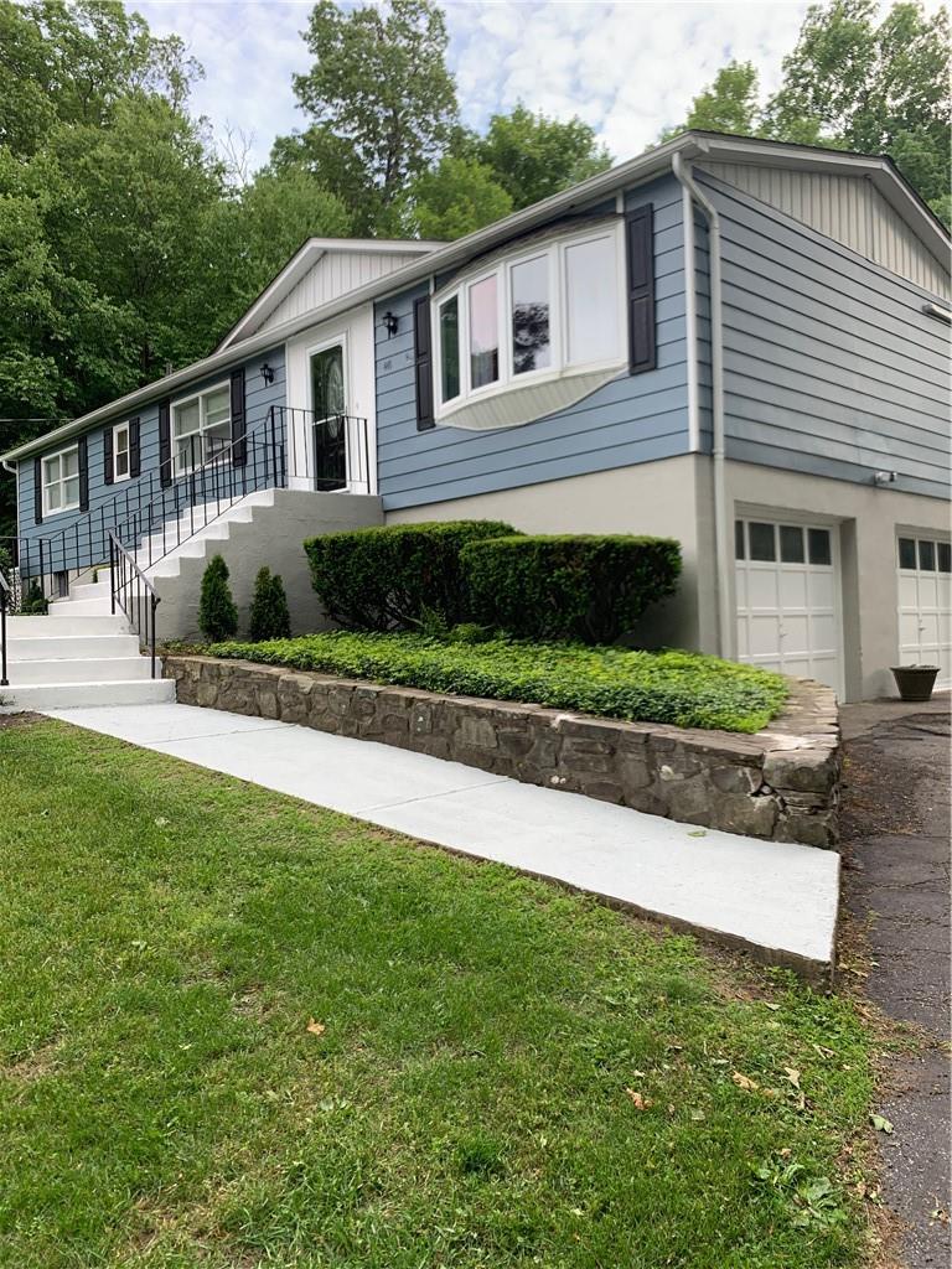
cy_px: 634
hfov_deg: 53.1
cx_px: 476
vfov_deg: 67.3
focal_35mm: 26
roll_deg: +1.5
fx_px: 953
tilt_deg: +1.1
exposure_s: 1/389
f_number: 1.8
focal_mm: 4.25
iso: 25
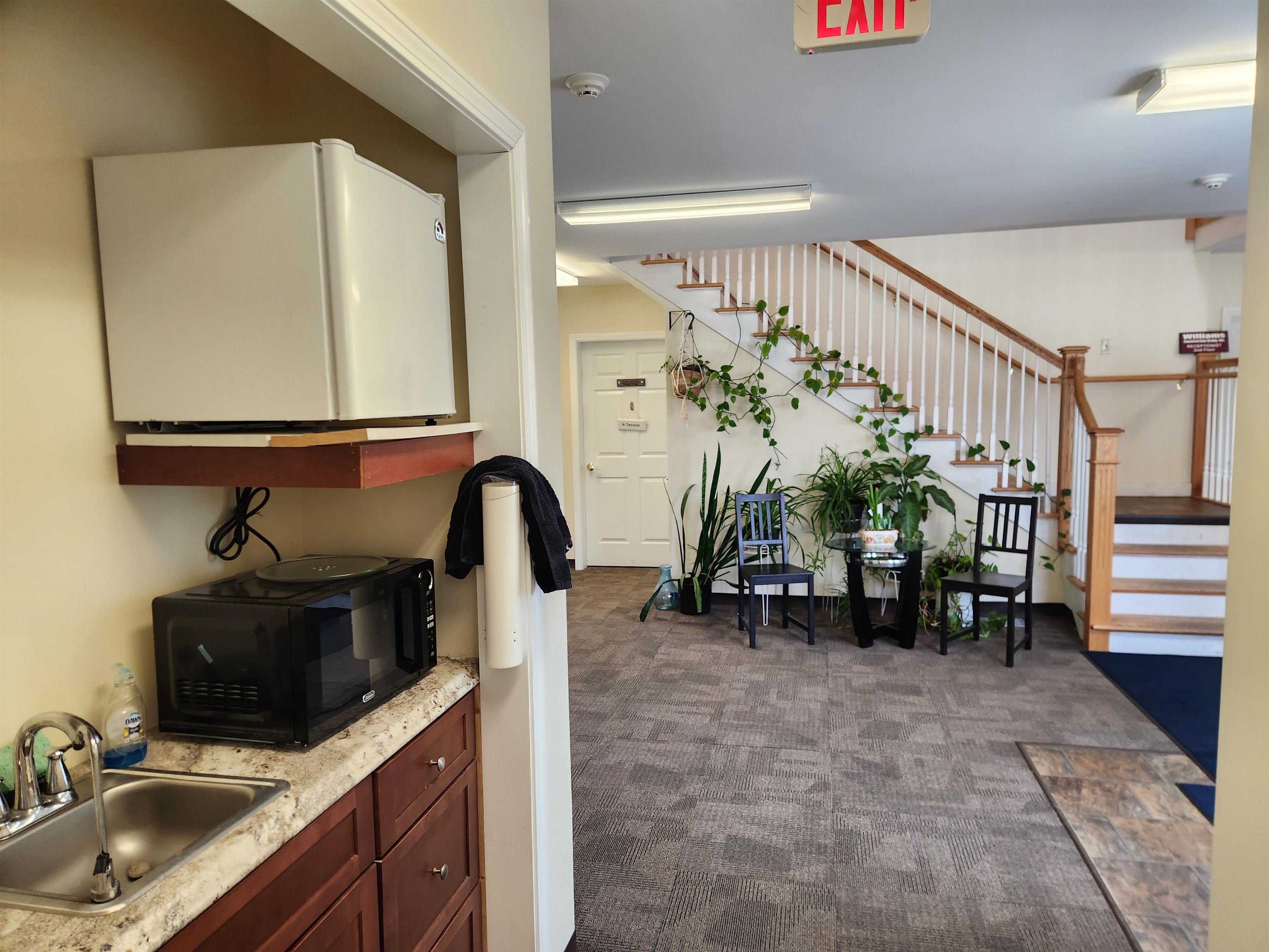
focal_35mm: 23
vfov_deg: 58.9
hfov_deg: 73.9
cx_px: 634
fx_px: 843
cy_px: 476
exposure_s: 1/120
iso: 125
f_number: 1.8
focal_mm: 5.4
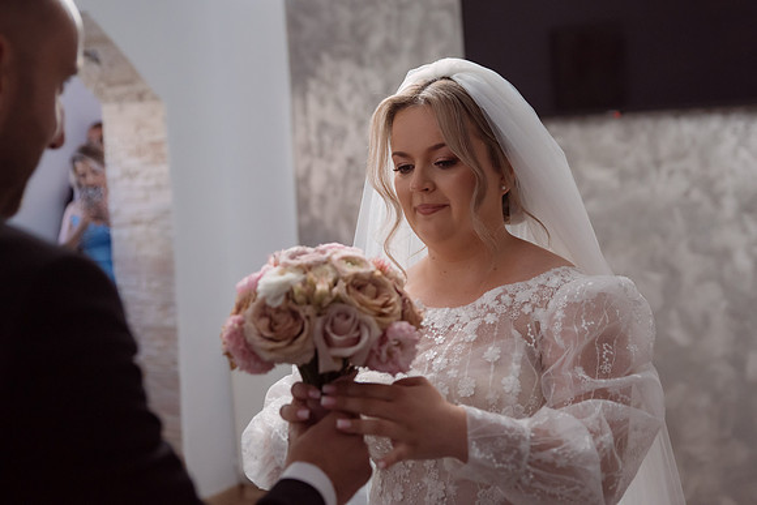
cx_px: 451
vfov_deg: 23.7
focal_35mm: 57
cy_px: 204
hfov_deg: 34.9
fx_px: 1202
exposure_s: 1/200
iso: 1600
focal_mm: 48
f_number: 2.8
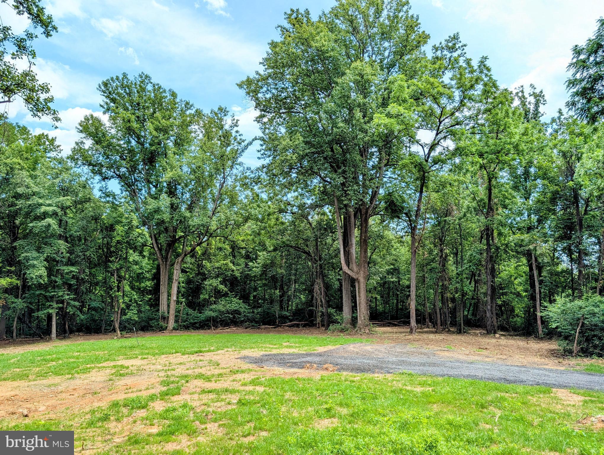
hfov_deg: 71.5
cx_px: 302
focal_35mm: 24
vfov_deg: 56.9
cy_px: 228
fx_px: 419
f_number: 1.68
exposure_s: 1/584
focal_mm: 6.9
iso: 22
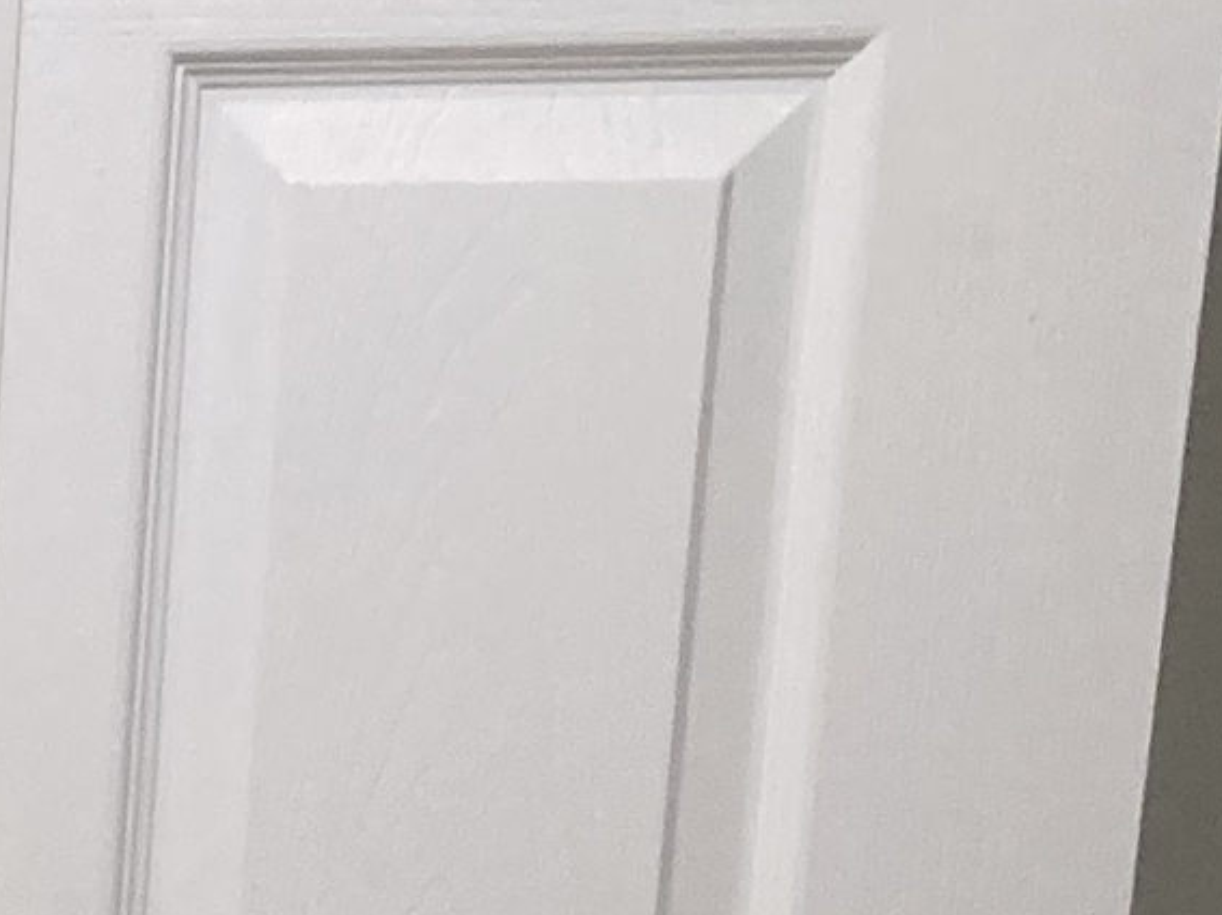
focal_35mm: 152
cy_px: 1882
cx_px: -1289
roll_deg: +0.3
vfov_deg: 9.1
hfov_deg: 11.6
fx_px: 5364
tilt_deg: -15.8
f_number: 1.8
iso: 100
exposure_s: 1/60
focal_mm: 3.99
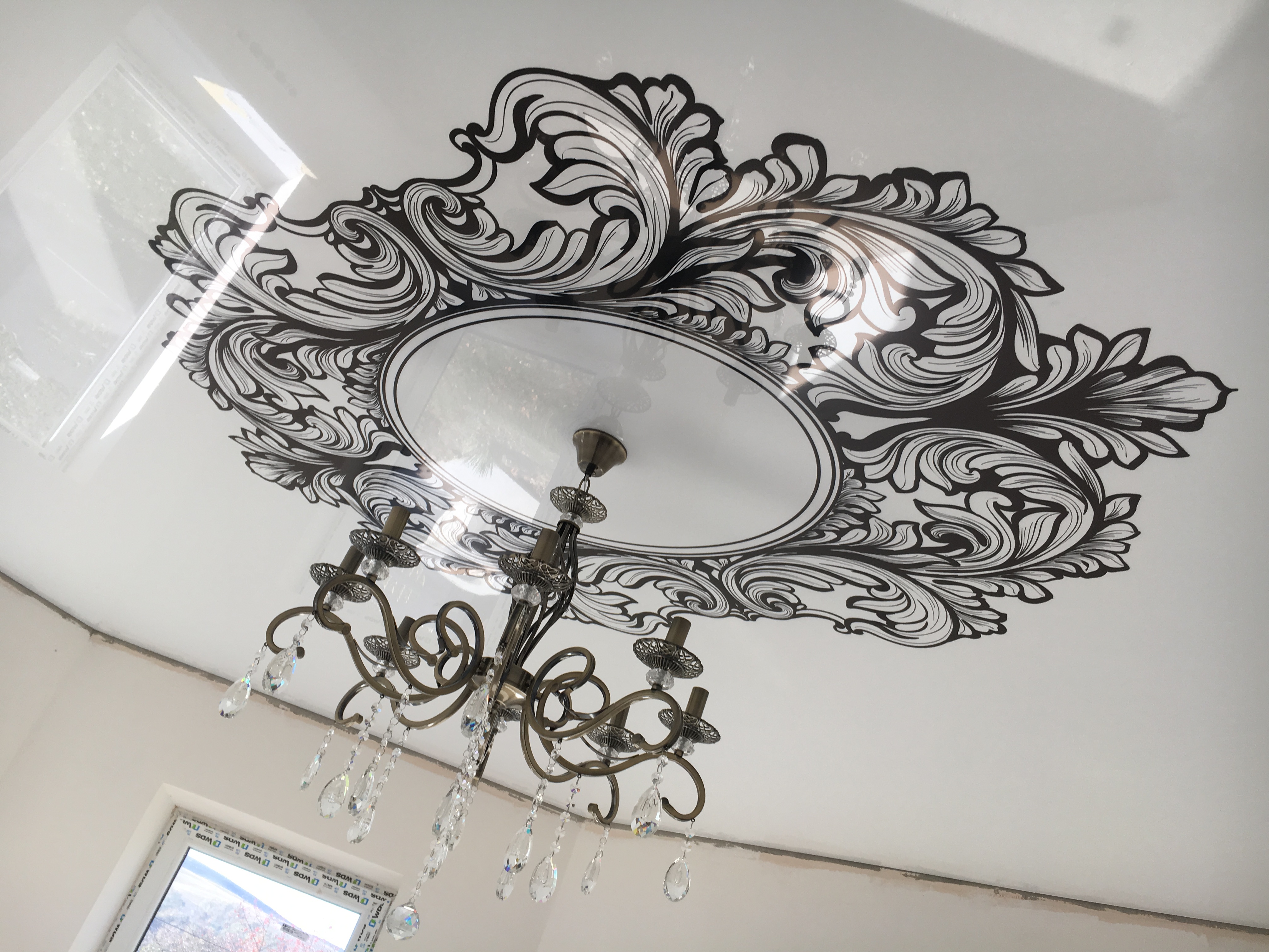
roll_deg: -21.3
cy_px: 476
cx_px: 634
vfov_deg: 48.2
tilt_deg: +29.7
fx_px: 1063
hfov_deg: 61.7
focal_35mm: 29
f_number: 2.2
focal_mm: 4.15
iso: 25
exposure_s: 1/186
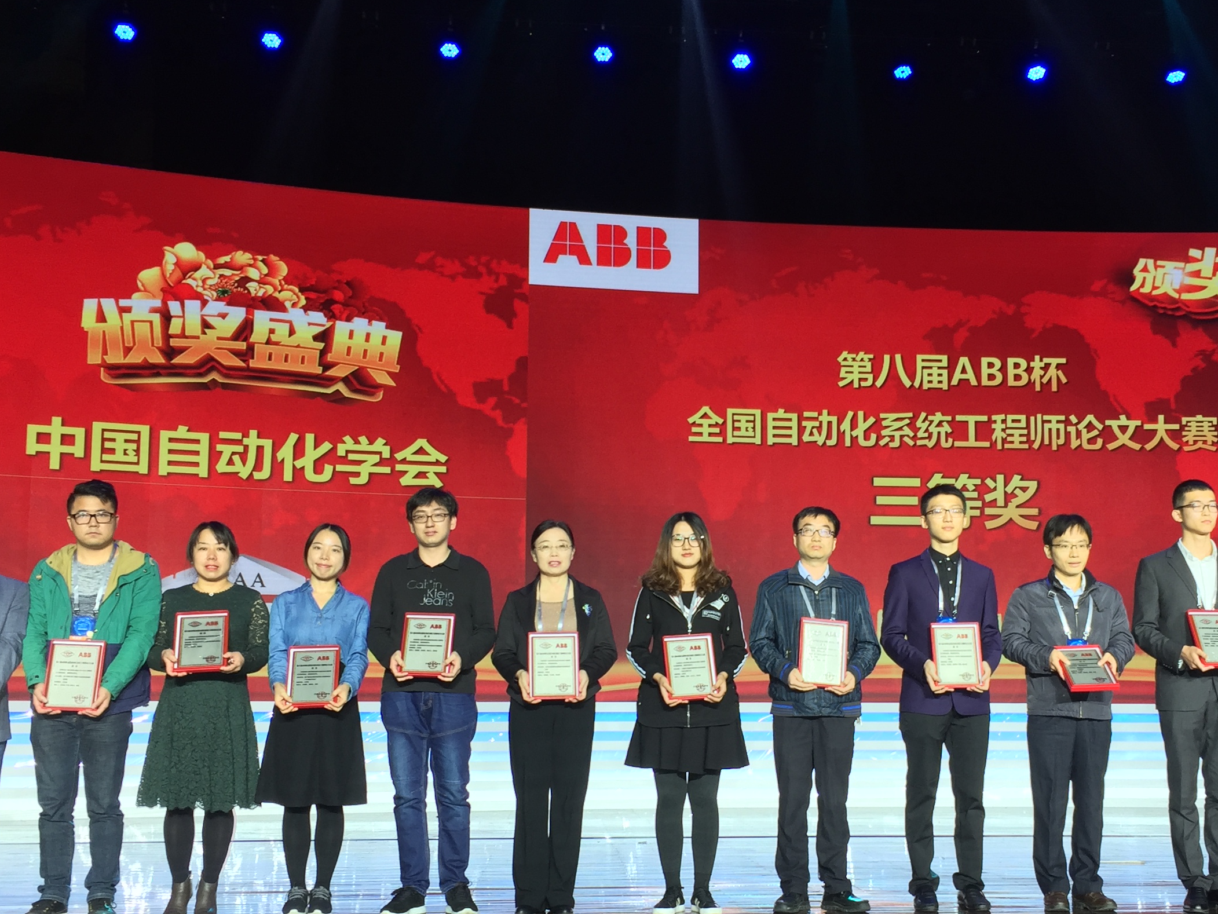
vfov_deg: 32.1
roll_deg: -0.3
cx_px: 689
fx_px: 1584
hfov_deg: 42.0
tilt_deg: +5.3
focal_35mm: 45
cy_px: 536
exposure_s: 1/50
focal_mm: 4.15
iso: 32
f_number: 2.2
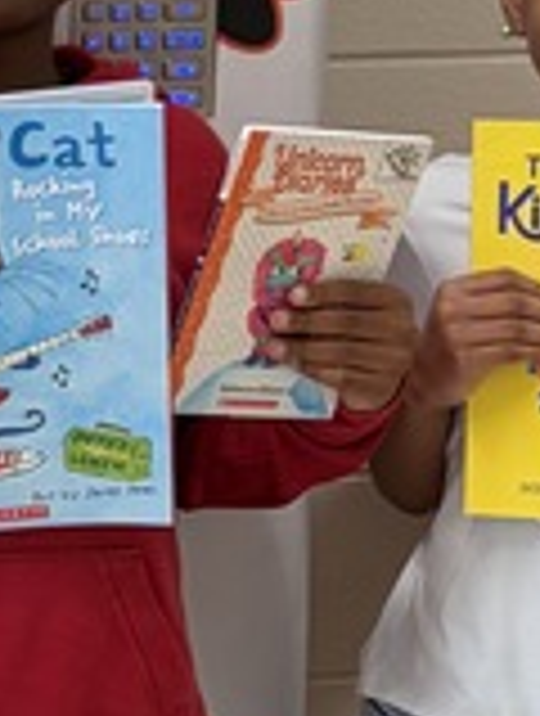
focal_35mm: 167
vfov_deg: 11.8
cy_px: 185
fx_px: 3460
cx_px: -734
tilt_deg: -10.6
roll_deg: +1.5
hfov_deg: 8.2
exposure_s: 1/60
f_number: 1.6
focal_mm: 5.96
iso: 80
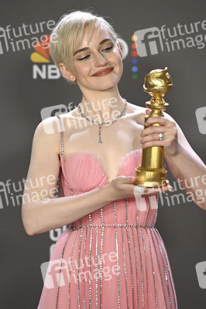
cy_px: 154
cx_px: 103
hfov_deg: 6.2
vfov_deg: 9.4
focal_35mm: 220
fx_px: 1891
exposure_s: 1/500
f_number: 7.1
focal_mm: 220
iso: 6400
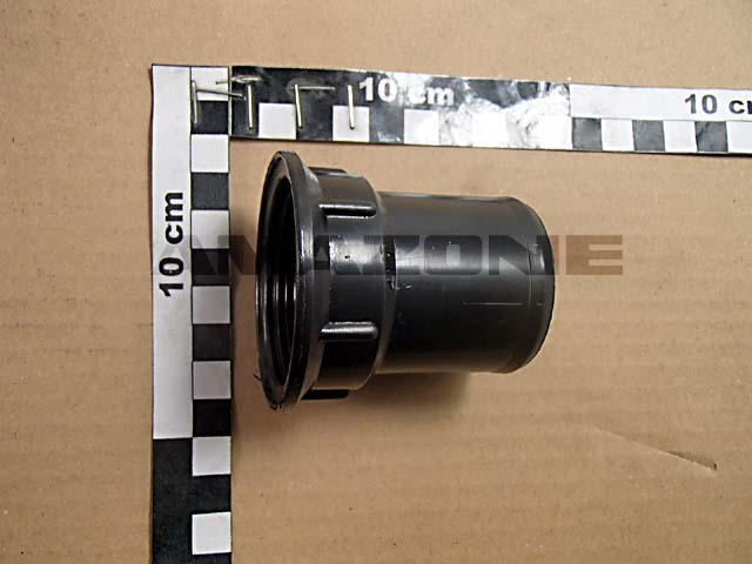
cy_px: 282
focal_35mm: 34
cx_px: 376
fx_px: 739
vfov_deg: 41.8
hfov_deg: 54.0
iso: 200
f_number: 4.4
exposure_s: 1/50
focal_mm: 6.07
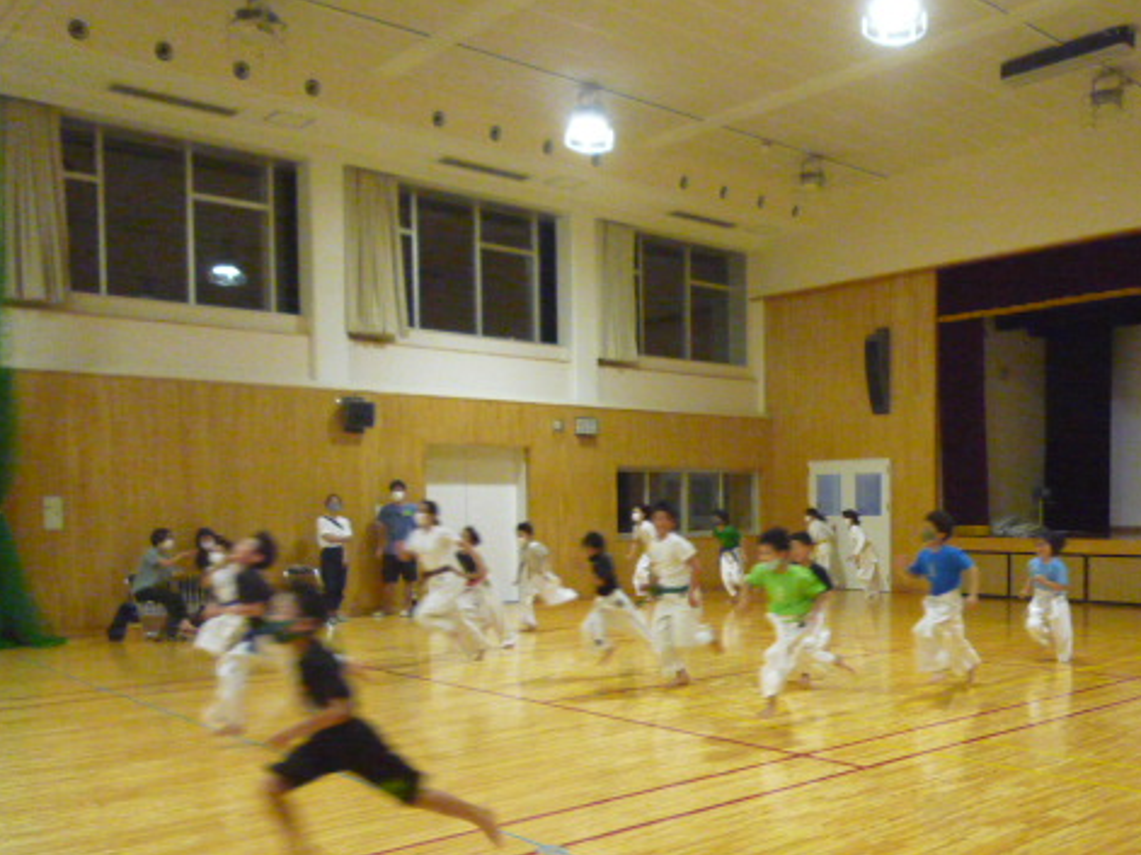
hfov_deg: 52.8
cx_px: 768
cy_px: 574
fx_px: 1120
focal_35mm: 34
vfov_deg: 41.2
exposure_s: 1/100
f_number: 2.8
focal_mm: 4.4
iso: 800
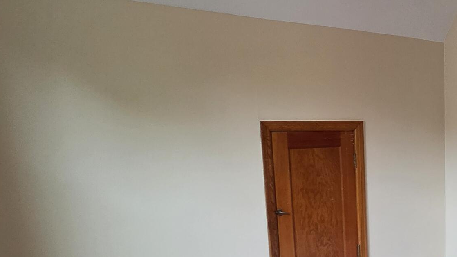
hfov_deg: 45.9
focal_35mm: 38
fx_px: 460
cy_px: 231
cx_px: 439
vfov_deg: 29.9
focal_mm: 2.2
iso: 320
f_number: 2.2
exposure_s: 1/120
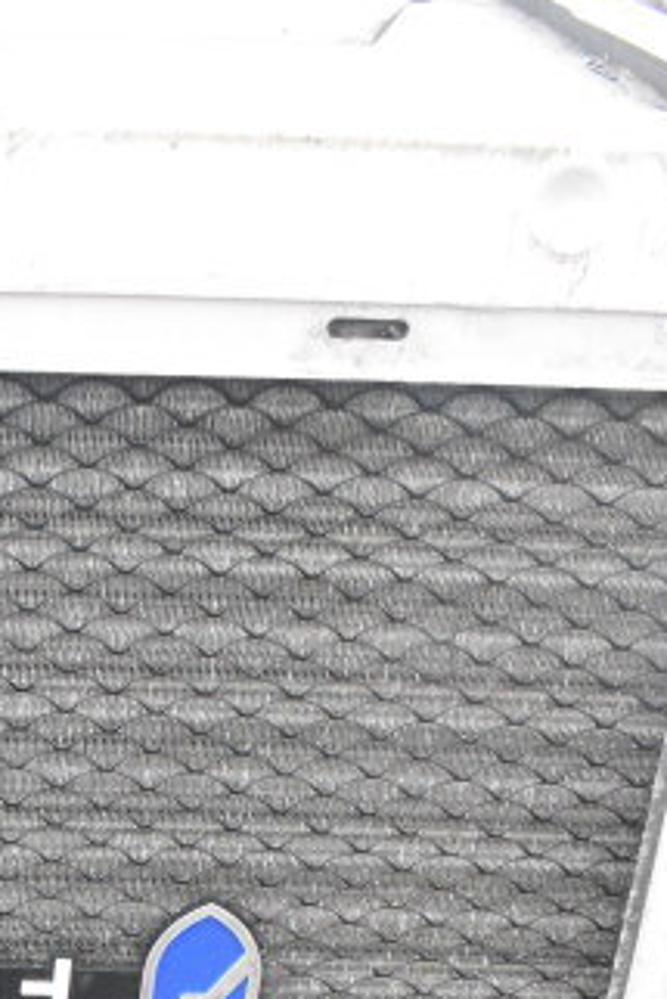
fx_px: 2482
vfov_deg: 20.8
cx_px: -211
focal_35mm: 89
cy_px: 1274
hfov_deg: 14.6
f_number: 13
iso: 6400
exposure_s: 1/640
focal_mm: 21
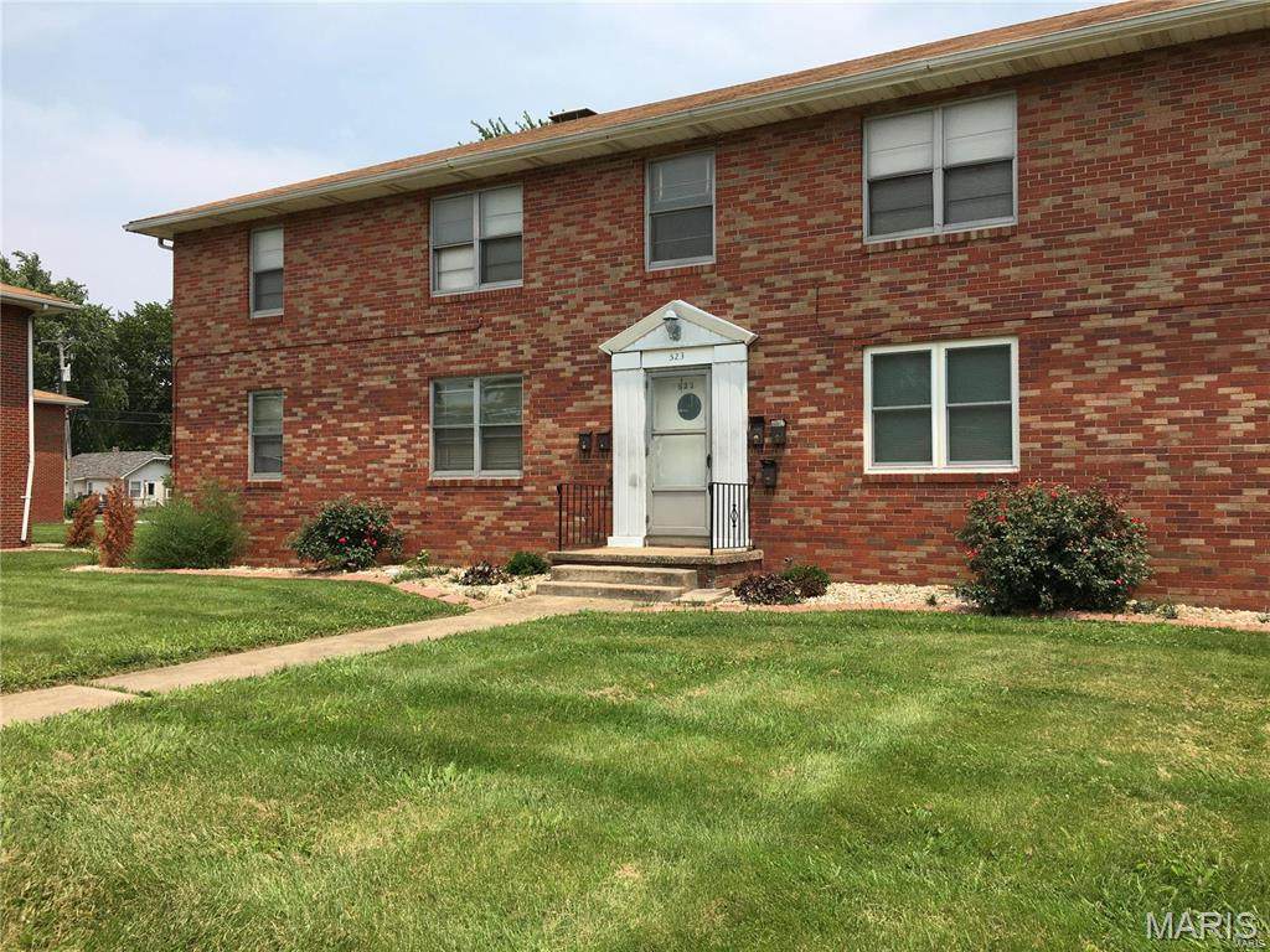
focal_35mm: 29
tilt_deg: +3.4
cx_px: 635
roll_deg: -0.9
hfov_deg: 61.7
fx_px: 1064
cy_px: 476
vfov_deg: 48.2
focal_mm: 4.15
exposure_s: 1/1832
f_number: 2.2
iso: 25
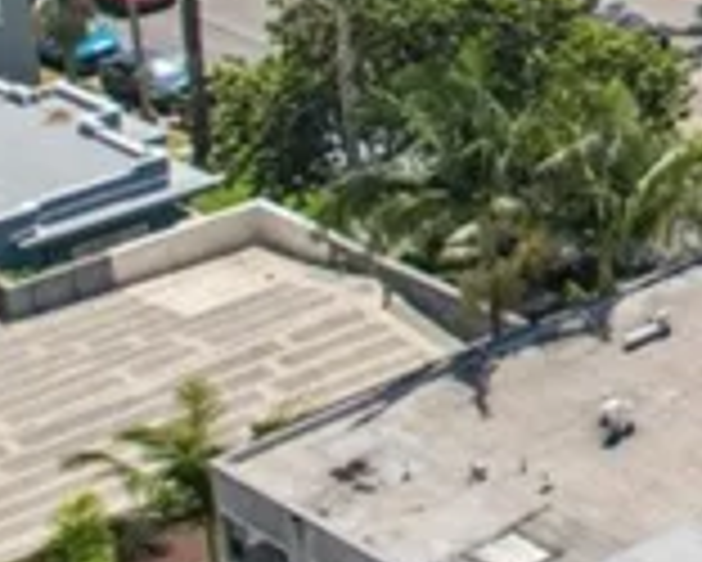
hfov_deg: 12.5
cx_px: 1804
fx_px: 2308
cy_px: -360
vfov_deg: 12.9
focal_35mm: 111
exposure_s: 1/2000
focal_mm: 8.4
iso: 120
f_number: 2.8
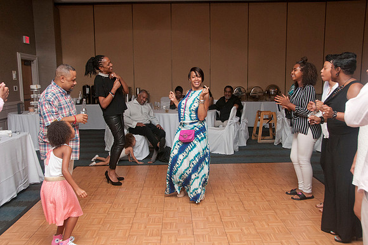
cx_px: 184
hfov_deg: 57.3
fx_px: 337
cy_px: 122
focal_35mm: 33
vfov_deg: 39.9
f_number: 5.6
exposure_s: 1/125
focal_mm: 22
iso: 800
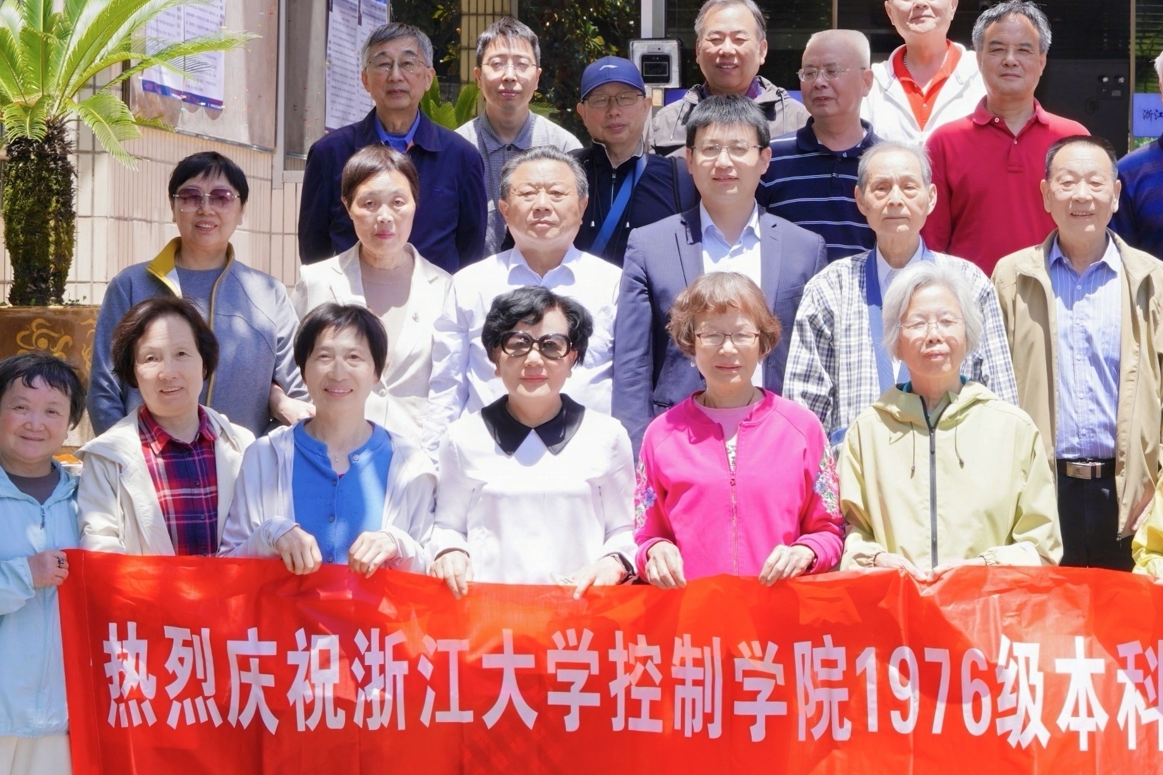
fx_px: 2487
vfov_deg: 17.7
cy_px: 281
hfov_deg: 25.9
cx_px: 904
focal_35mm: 77
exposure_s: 1/160
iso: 100
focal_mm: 35
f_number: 6.3
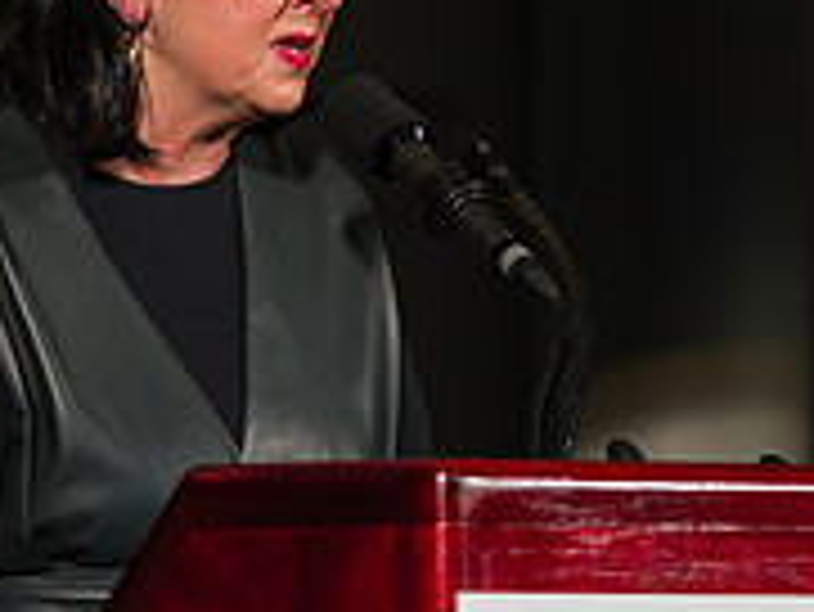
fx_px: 6895
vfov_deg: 5.1
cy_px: 414
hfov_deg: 6.8
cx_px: 373
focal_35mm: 293
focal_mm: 95
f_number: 3.2
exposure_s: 1/250
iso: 1000
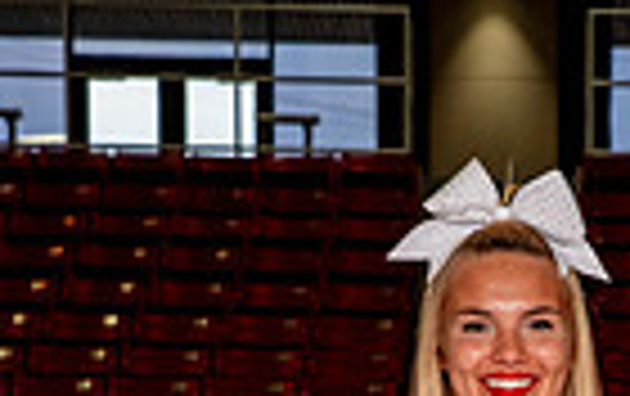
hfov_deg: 9.1
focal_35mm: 229
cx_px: 558
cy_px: 927
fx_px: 3938
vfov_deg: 5.6
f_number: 7.1
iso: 800
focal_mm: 70
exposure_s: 1/320
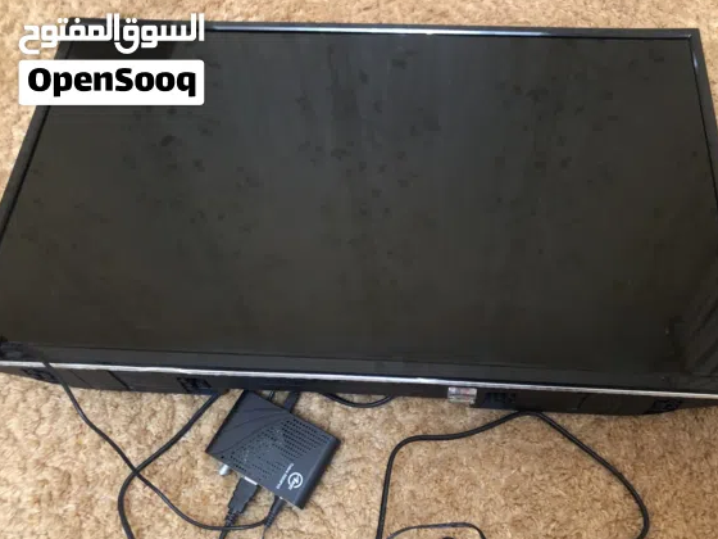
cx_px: 397
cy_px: 290
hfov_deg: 56.7
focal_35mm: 32
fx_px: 664
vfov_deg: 44.1
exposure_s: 1/4
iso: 125
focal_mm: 3.99
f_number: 1.8
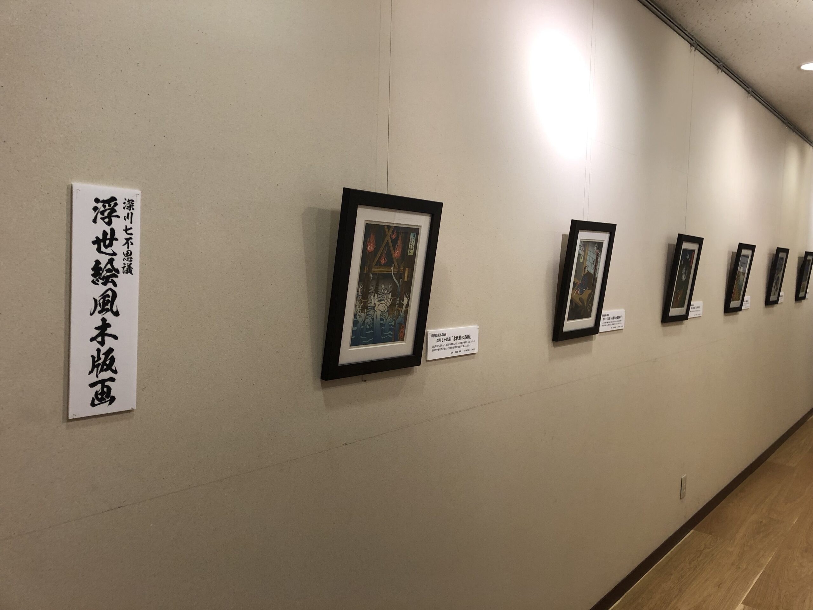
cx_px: 406
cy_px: 305
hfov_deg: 63.4
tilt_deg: -2.8
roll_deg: -1.8
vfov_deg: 49.7
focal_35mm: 28
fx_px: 658
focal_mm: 3.99
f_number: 1.8
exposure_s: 1/33
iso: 40
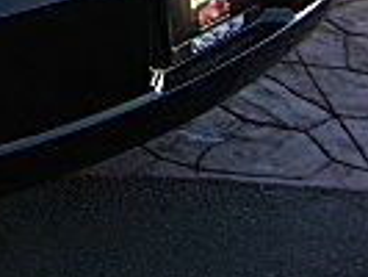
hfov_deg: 10.2
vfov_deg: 8.3
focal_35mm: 173
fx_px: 1841
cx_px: -451
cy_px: -219
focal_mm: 6.3
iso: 50
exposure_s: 1/125
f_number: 2.8
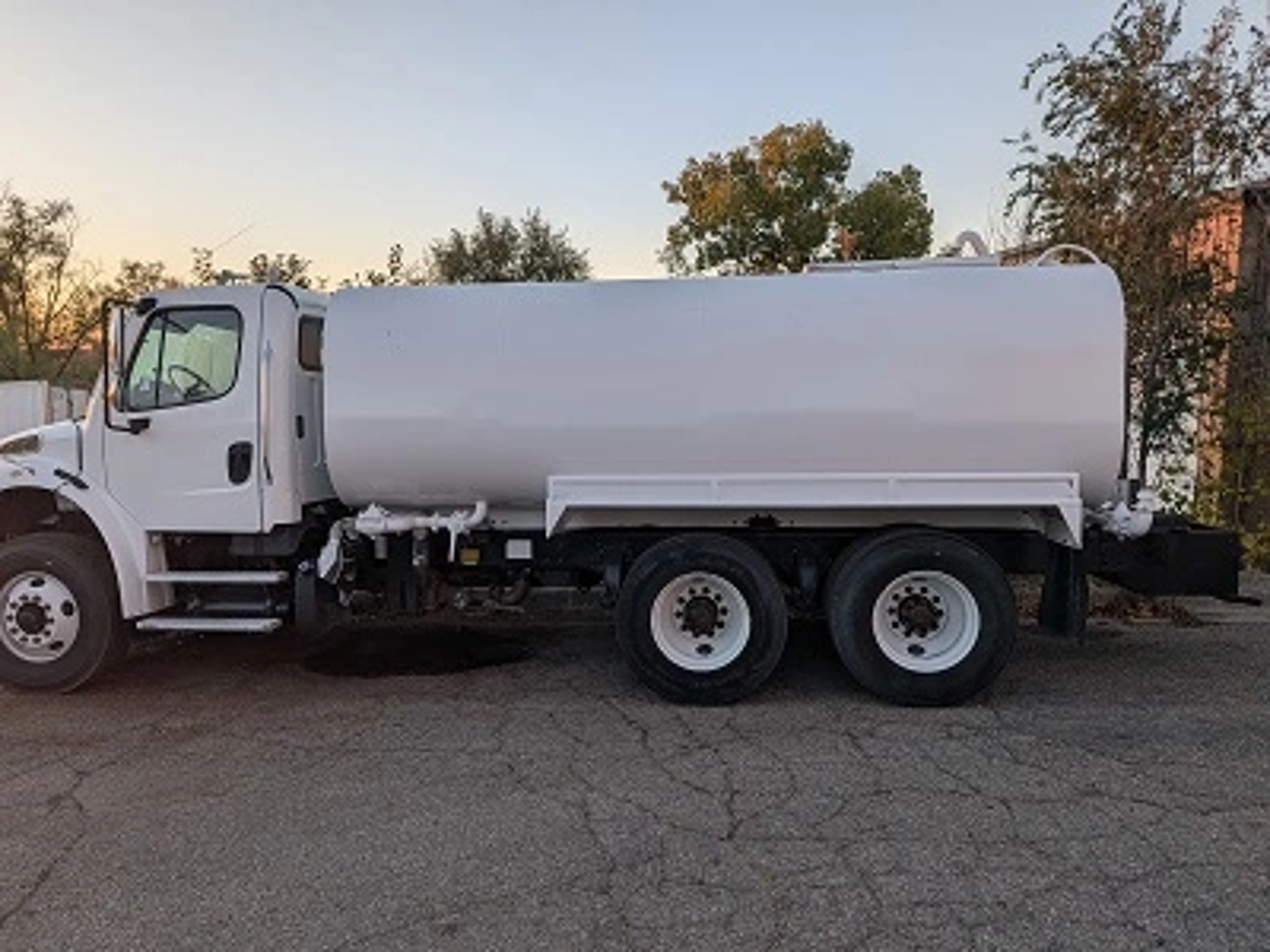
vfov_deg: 56.8
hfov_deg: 71.6
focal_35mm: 24
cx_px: 635
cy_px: 476
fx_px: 881
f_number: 1.7
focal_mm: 4.53
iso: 25
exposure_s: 1/129
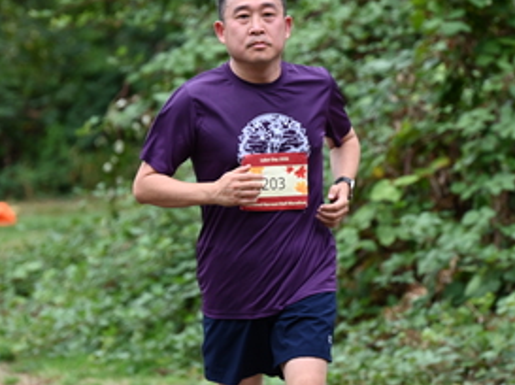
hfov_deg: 5.1
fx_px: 5765
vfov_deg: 3.8
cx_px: 266
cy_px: 120
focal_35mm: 388
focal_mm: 200
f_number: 6.3
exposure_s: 1/320
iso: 400
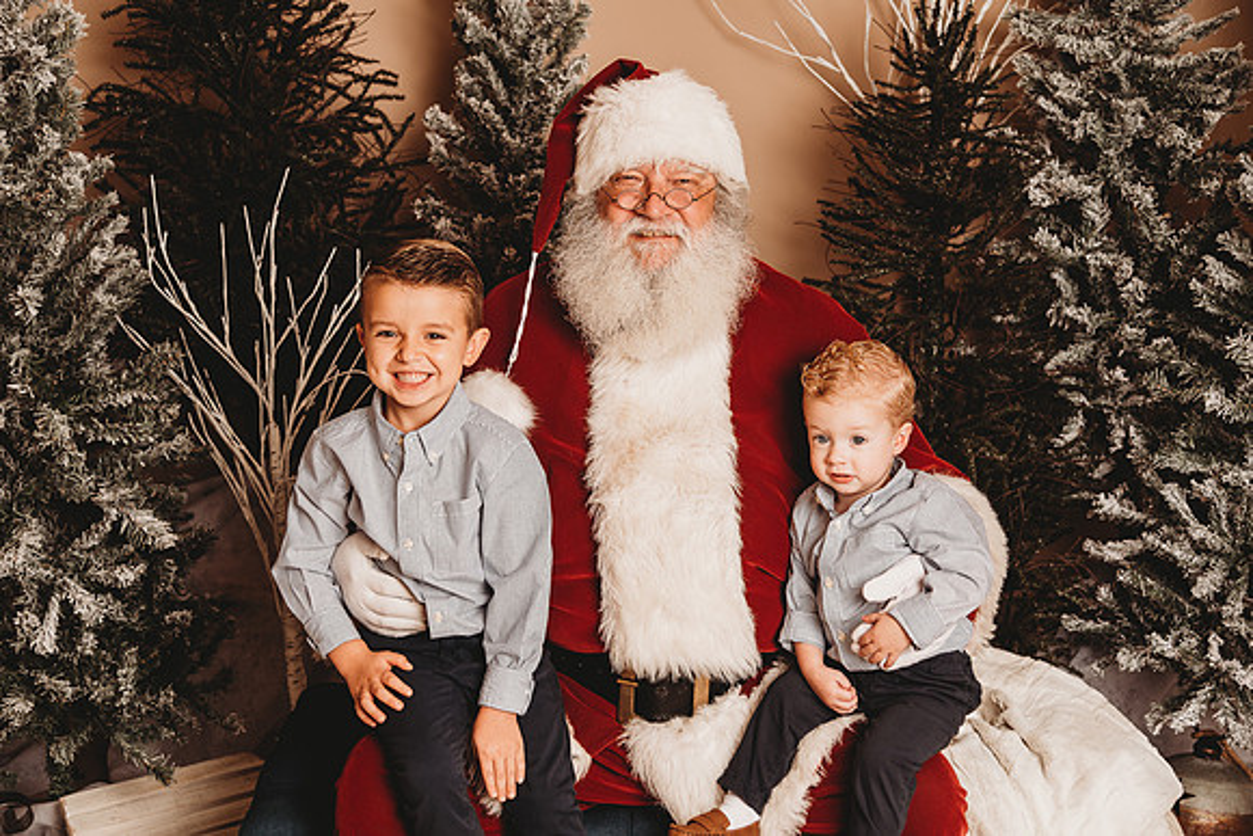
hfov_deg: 39.6
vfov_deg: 27.0
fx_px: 1741
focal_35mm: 50
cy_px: 418
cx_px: 626
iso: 100
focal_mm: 50
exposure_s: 1/160
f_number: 4
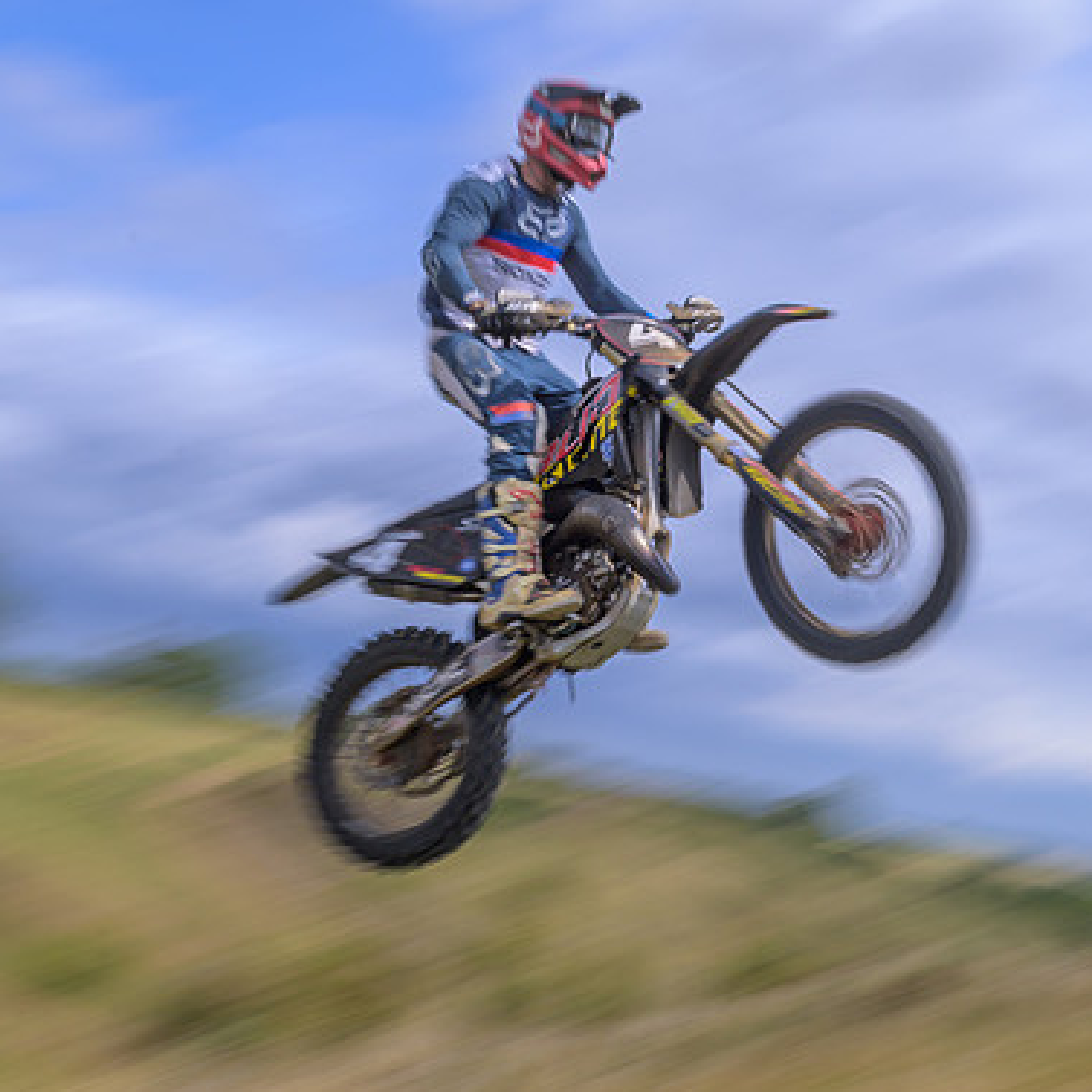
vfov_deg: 36.1
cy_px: 556
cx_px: 791
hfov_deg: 35.4
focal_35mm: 47
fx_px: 1677
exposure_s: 1/50
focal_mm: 24
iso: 50
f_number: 13
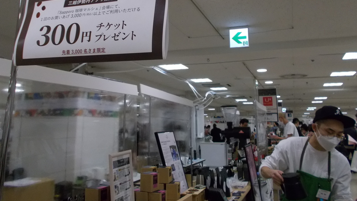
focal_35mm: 36
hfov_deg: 55.3
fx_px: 341
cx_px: 174
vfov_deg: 32.4
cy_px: 58
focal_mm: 5.3
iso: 400
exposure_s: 1/200
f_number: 3.4
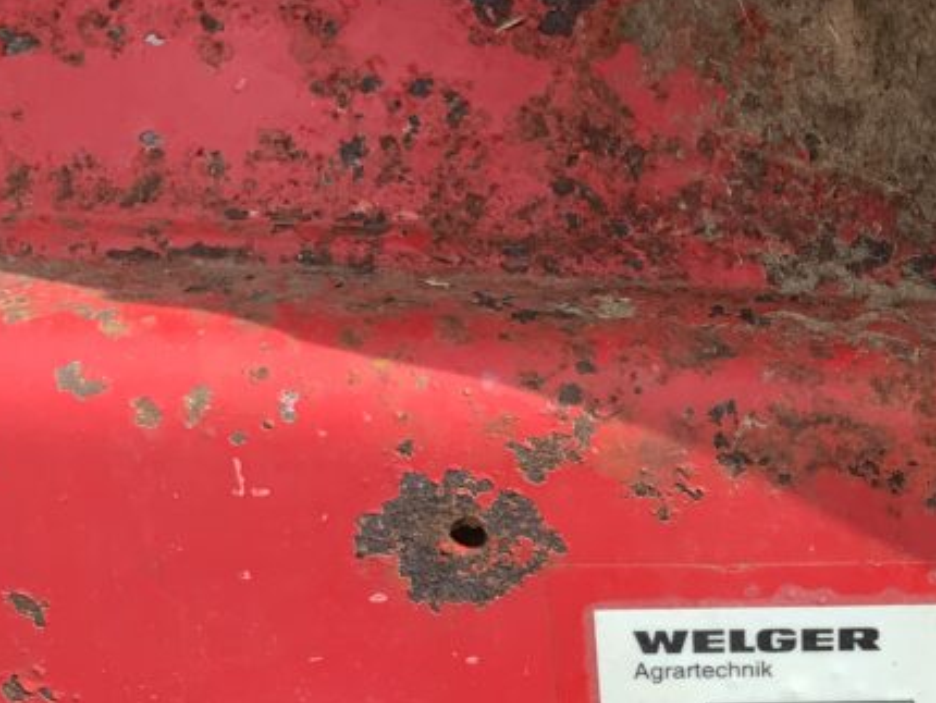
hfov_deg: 26.0
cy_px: 707
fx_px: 1867
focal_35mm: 69
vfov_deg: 20.6
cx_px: 1025
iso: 16
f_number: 1.8
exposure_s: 1/540
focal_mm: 3
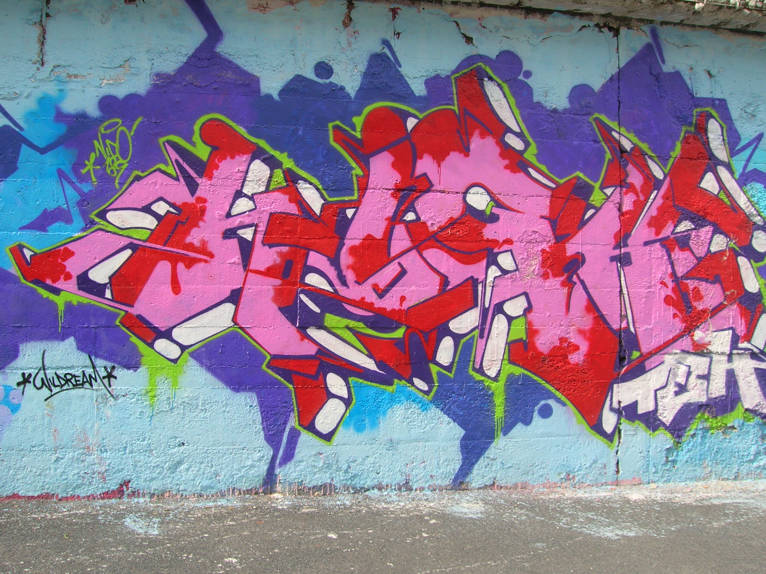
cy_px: 289
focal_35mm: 35
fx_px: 774
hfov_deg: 52.6
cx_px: 381
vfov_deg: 40.7
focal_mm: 5.7
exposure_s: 1/94.1
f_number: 4.9
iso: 50
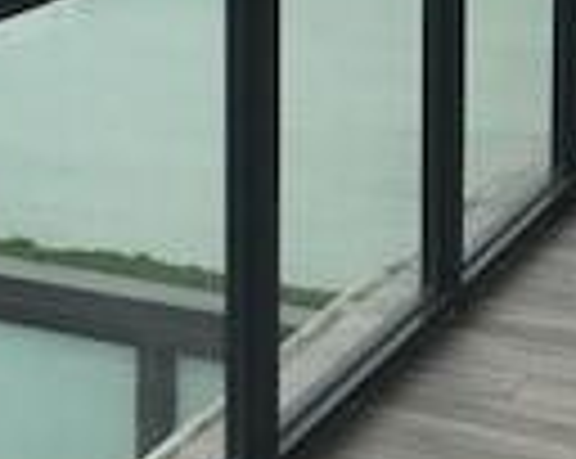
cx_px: -410
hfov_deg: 12.9
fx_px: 2332
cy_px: -194
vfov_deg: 10.9
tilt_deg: -5.9
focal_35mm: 137
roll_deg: +0.6
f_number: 1.8
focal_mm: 3.99
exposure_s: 1/1497
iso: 20
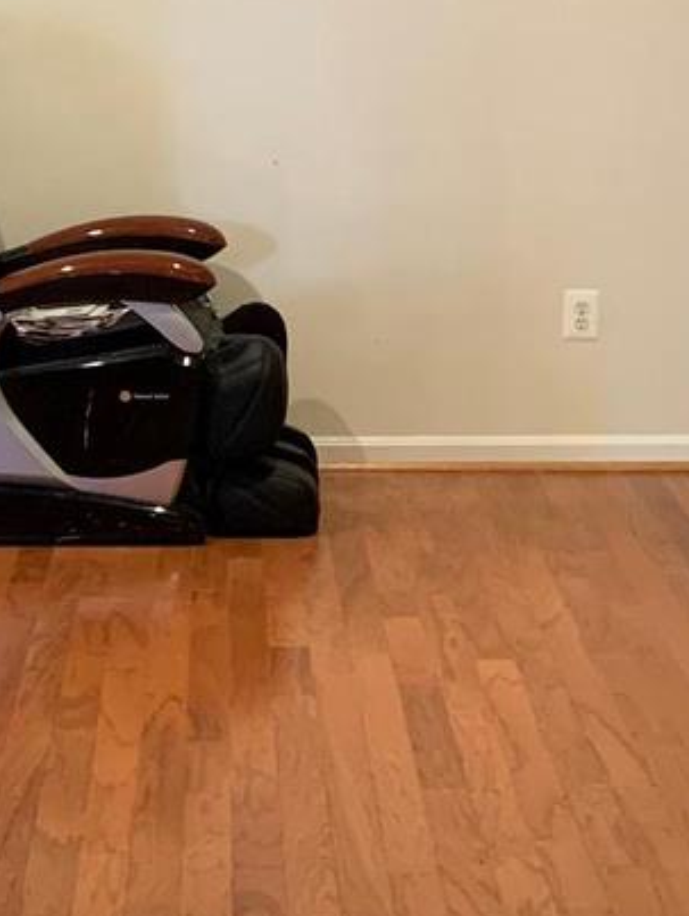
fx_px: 2623
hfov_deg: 15.0
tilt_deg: -7.8
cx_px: 280
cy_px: 277
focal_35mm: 99
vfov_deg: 19.7
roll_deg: +0.6
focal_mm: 4.25
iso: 400
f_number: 1.8
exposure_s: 1/30
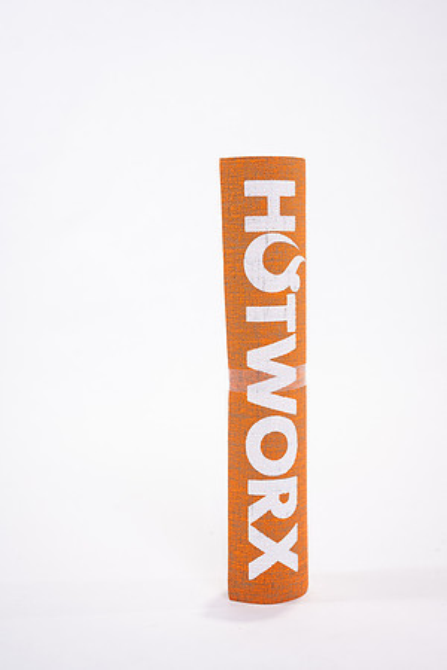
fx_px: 931
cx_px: 224
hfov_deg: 27.0
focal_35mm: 50
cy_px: 335
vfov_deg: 39.6
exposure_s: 1/125
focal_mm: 50
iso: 200
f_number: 4
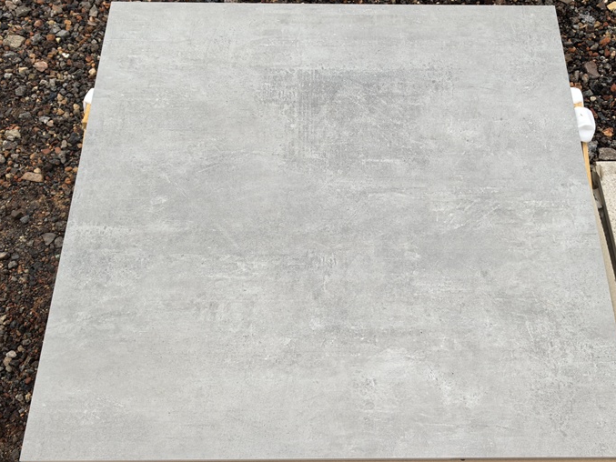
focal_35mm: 39
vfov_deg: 36.8
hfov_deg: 47.7
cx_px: 347
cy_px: 231
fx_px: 694
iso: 50
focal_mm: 6.98
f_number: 2
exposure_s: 1/218
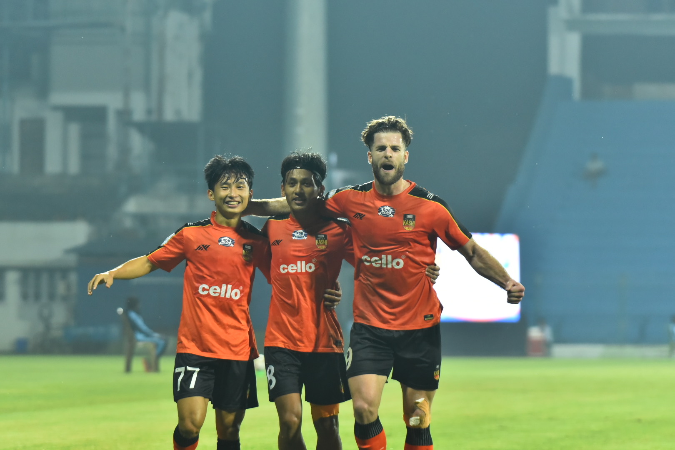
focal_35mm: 220
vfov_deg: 6.2
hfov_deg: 9.4
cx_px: 338
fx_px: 4125
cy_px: 225
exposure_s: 1/500
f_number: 5.6
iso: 4000
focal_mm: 220
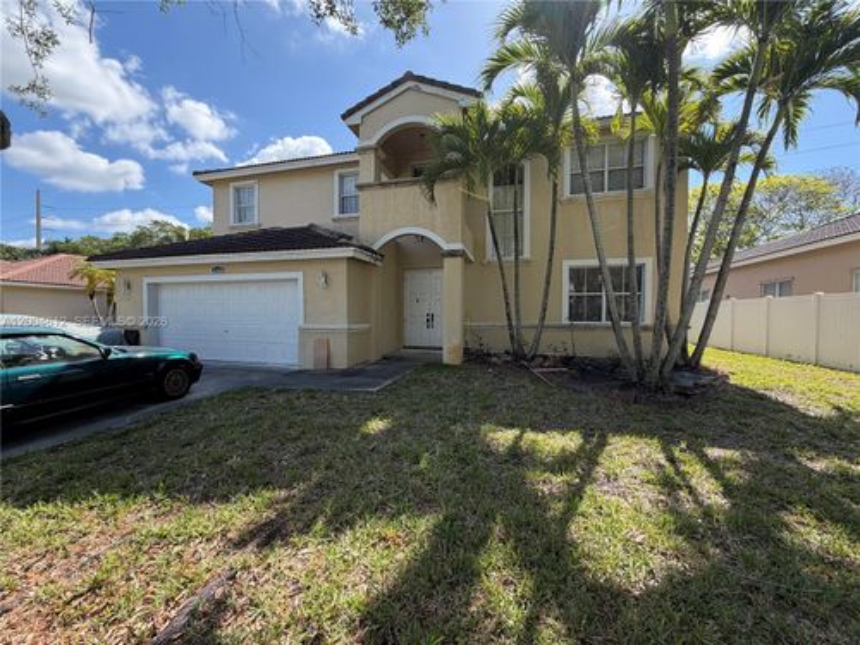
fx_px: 348
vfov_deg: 85.7
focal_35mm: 14
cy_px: 322
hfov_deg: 102.1
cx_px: 430
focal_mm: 2.22
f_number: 2.2
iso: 40
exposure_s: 1/596
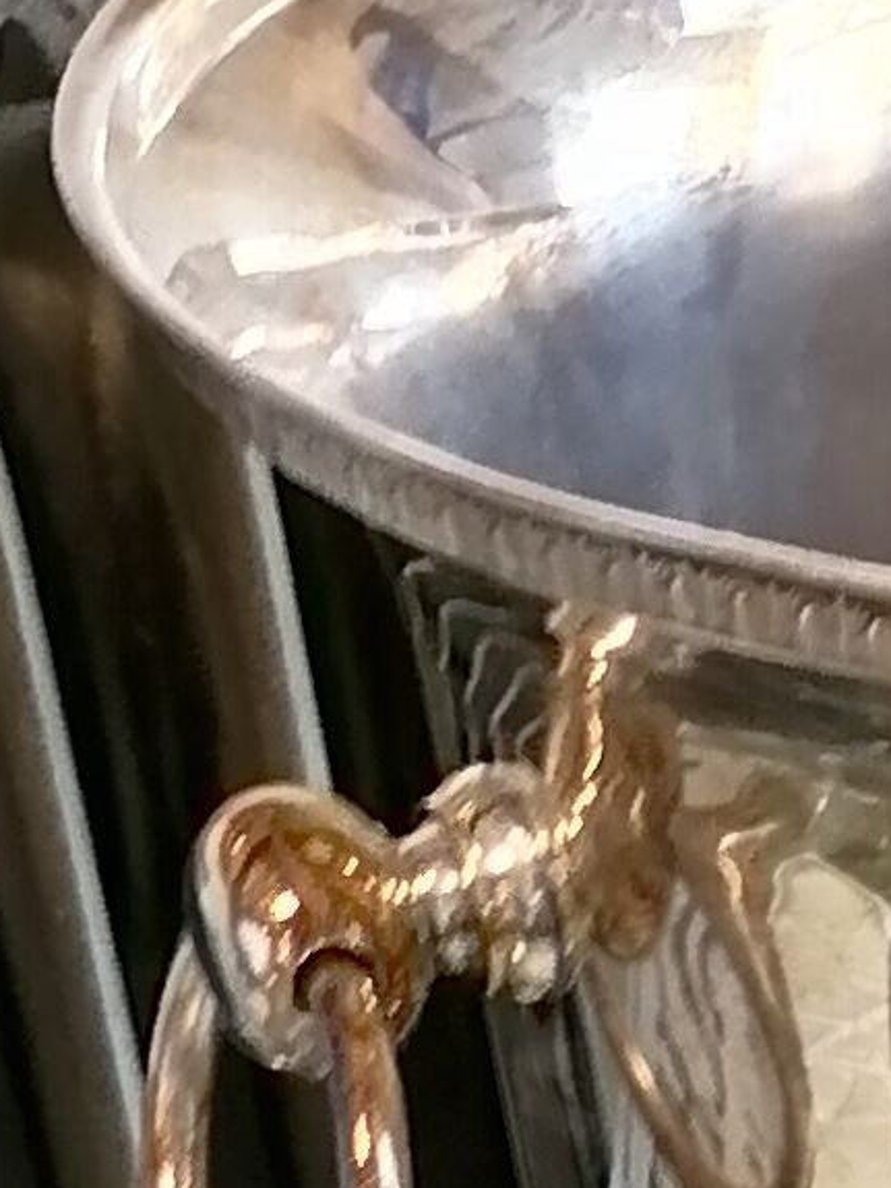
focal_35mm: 181
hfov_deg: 7.7
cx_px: 2082
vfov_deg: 9.6
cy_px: 2932
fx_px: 6214
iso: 80
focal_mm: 5.4
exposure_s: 1/33.3
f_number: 1.8
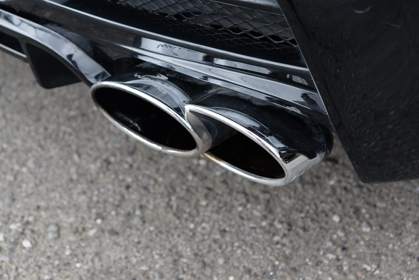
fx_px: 687
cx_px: 210
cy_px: 140
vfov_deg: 23.0
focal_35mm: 59
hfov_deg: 33.9
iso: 400
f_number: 3.6
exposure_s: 1/100
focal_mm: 39
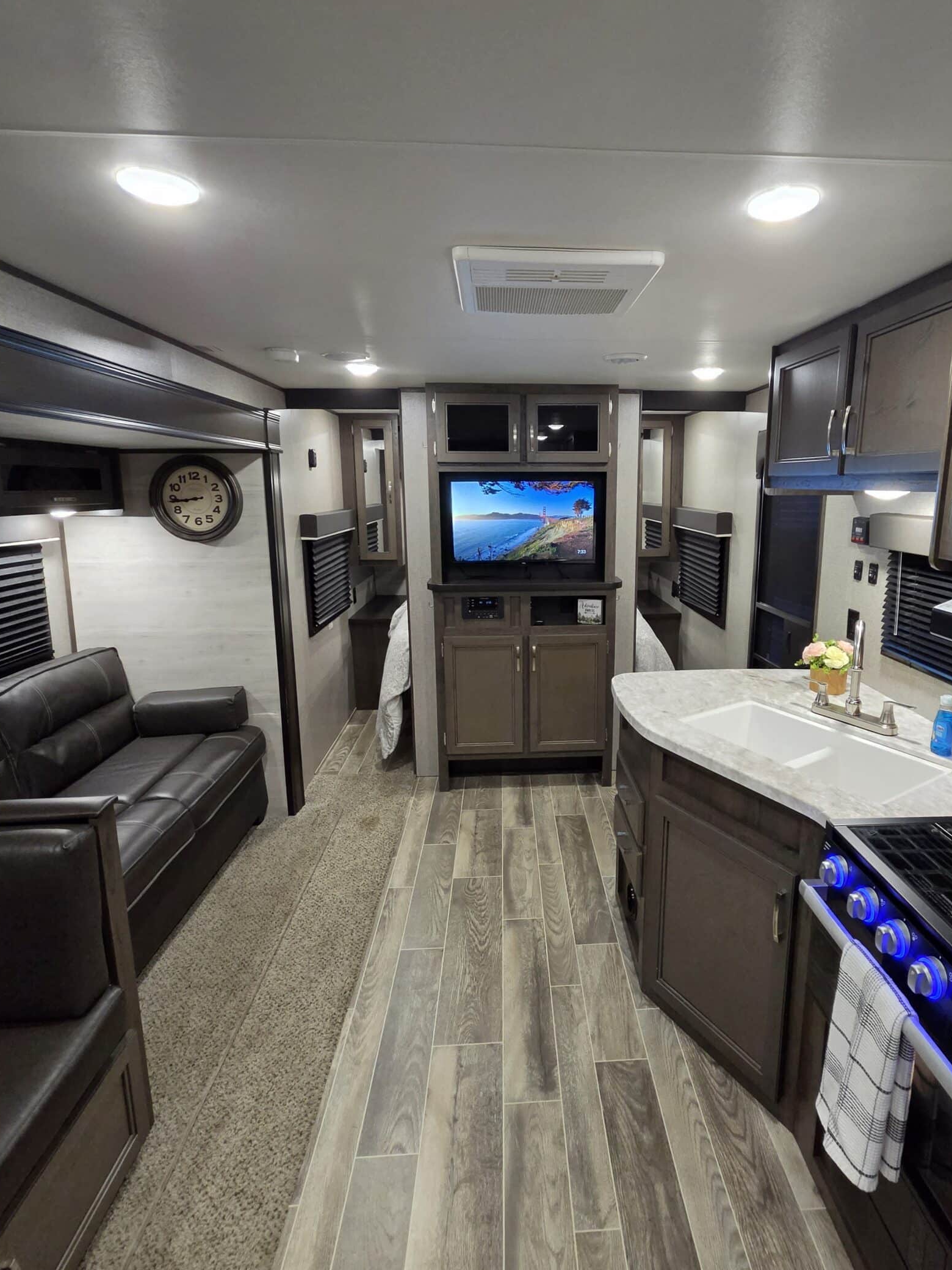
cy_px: 615
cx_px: 538
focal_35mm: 16
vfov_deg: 94.5
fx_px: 587
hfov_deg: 77.7
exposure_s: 1/60
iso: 500
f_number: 2.2
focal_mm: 2.2
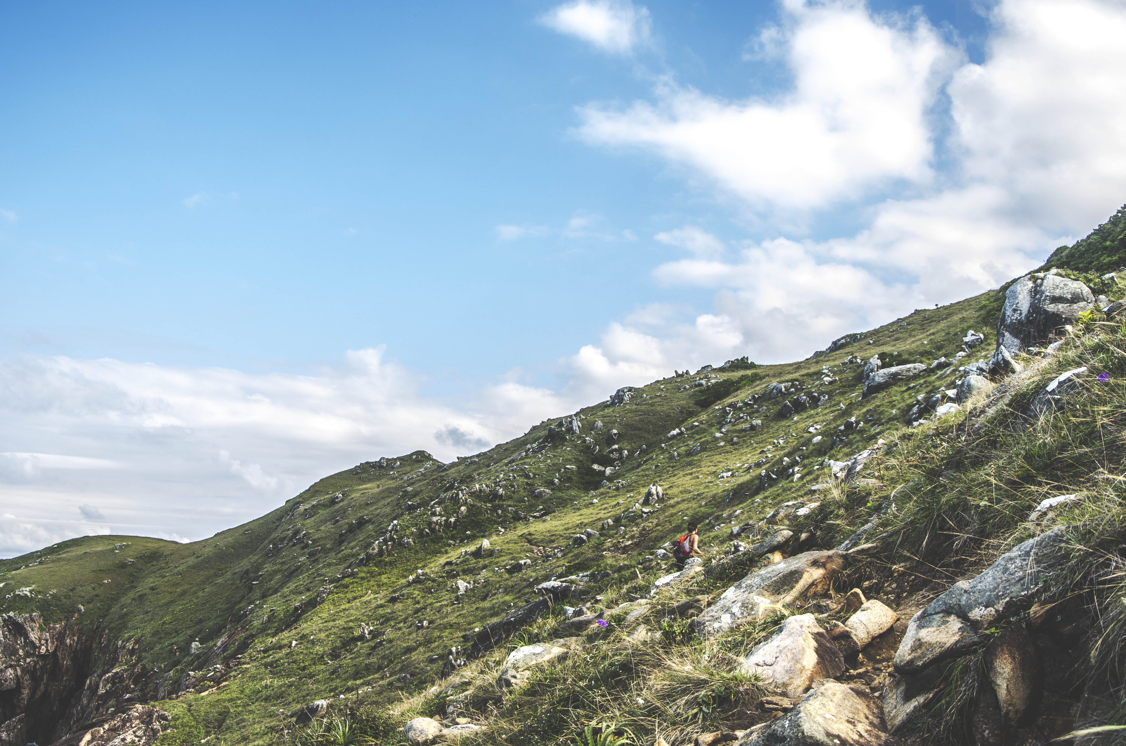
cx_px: 554
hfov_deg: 48.5
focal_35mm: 40
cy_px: 366
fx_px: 1248
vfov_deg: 33.3
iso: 160
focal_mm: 26
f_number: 5.6
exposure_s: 1/200
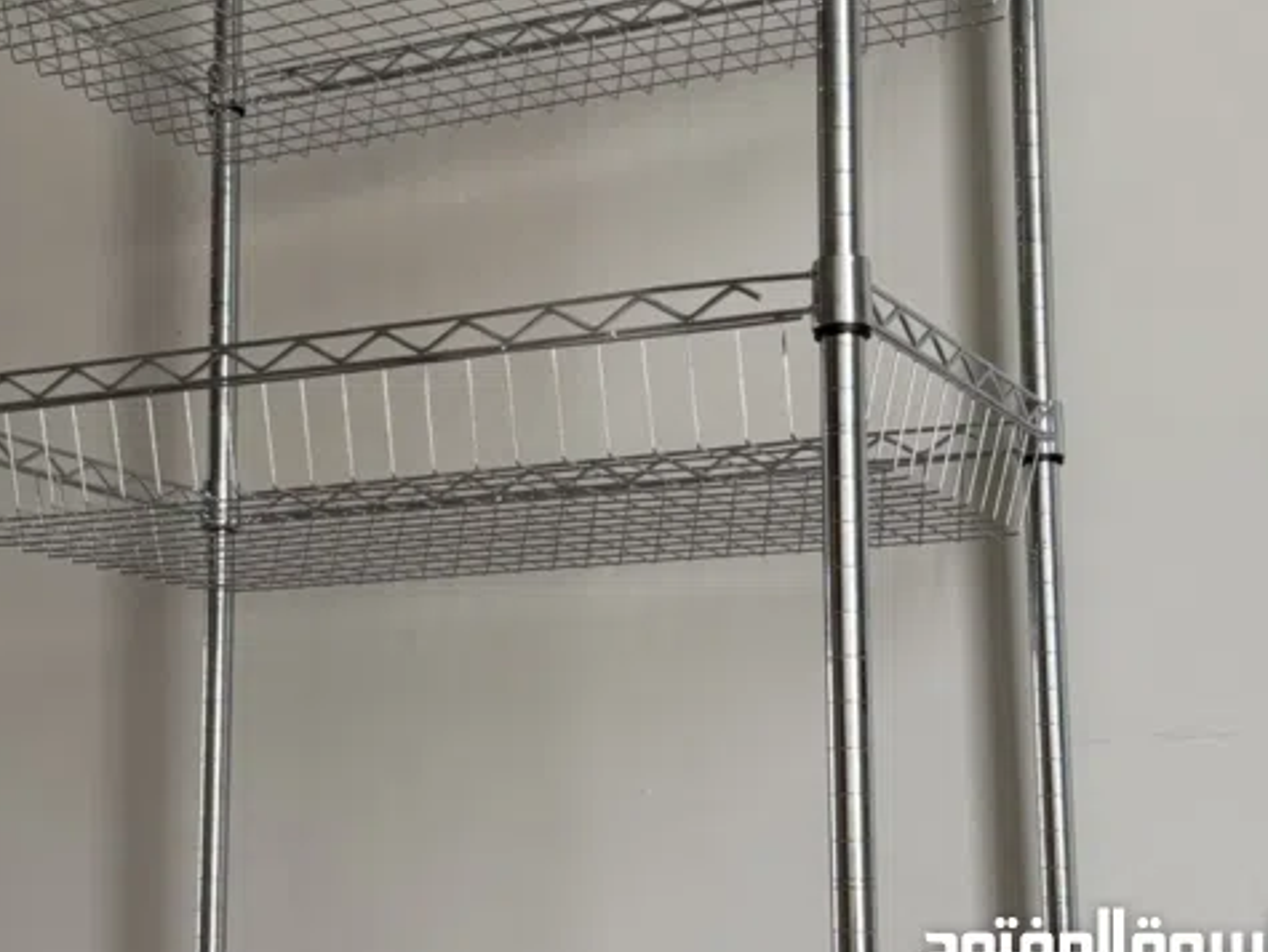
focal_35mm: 35
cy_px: 523
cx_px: 513
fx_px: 1283
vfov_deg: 40.7
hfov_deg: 52.3
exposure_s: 1/60
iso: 200
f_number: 1.6
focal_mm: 5.96
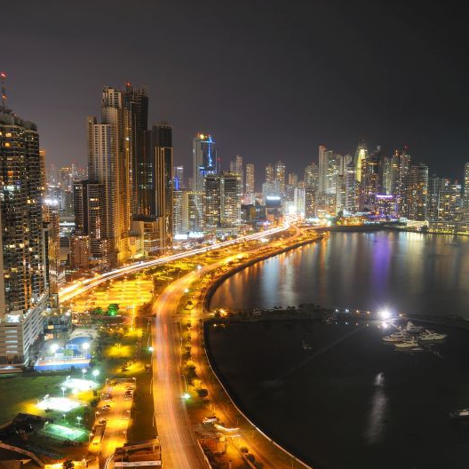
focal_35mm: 37
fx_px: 562
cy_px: 234
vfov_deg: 45.3
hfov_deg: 45.3
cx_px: 244
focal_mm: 19
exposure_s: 25
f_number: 7.1
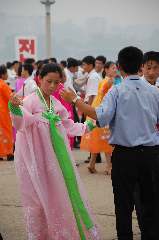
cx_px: 80
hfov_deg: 9.1
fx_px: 996
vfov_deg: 13.7
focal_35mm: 150
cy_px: 120
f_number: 5.6
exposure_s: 1/500
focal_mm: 100
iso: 800
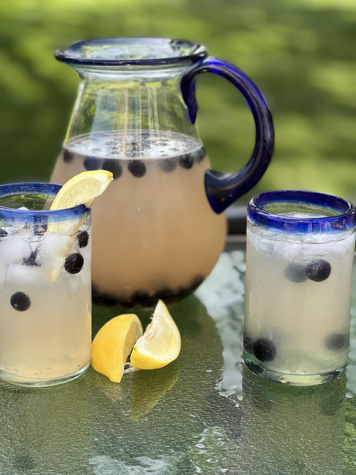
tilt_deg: -17.9
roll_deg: -0.4
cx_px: 178
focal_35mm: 77
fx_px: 1056
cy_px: 238
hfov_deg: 19.1
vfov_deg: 25.3
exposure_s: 1/121
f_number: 2.8
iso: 25
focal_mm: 9
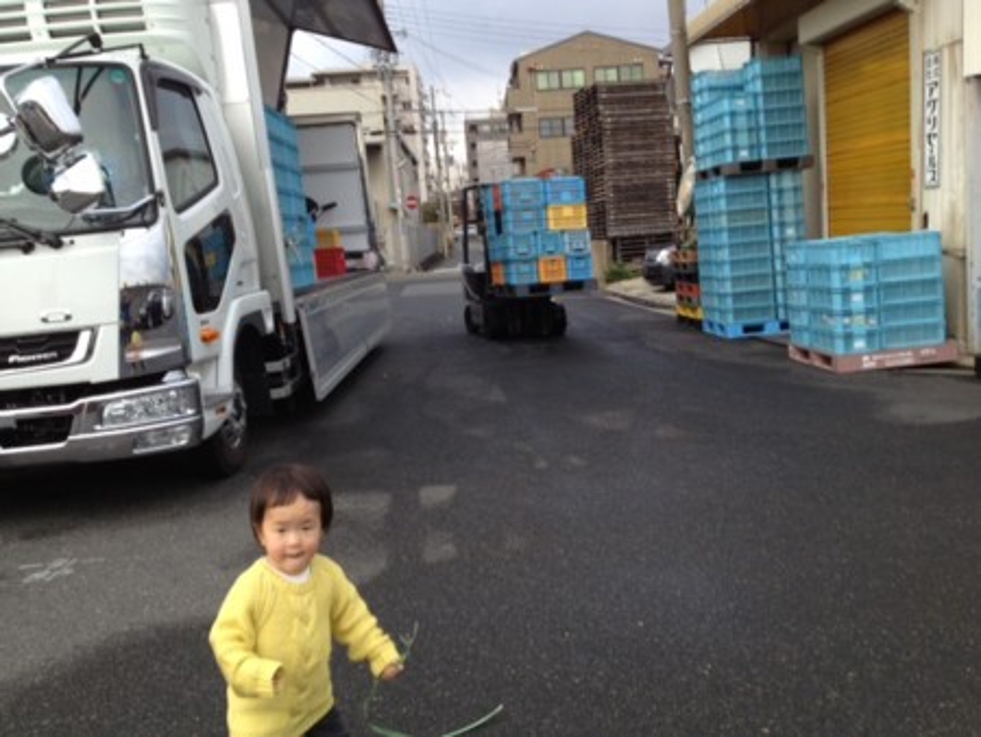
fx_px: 992
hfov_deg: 52.6
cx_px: 490
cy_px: 368
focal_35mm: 35
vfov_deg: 40.7
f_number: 2.4
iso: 50
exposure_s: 1/317
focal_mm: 4.28
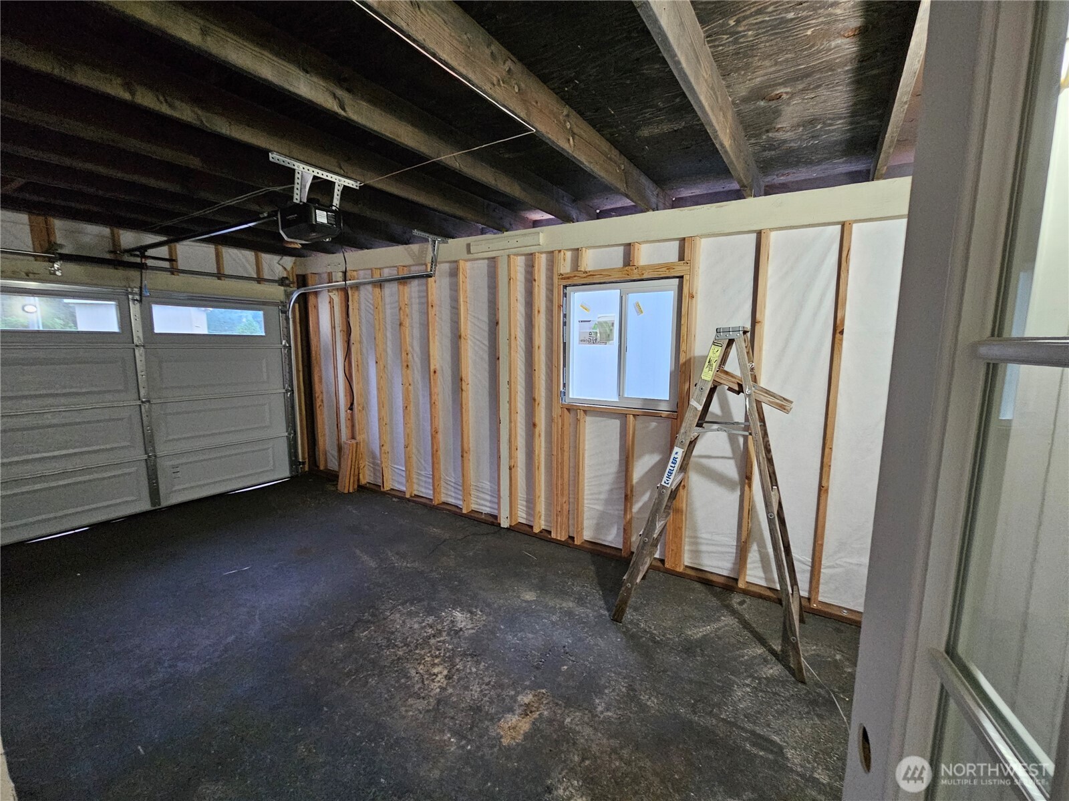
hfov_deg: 106.2
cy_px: 400
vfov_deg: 89.9
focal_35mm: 13
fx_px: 401
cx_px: 534
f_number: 2.2
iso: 640
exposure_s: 1/24
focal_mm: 2.2
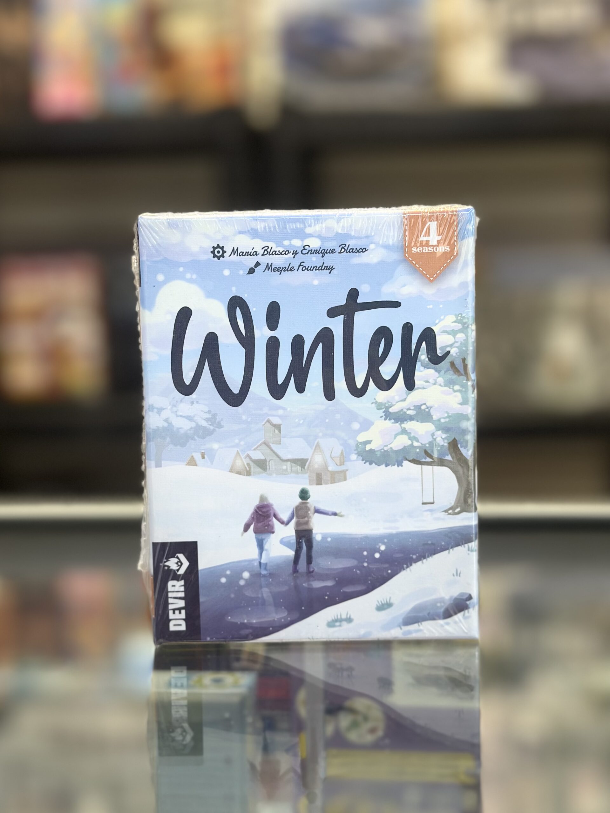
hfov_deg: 30.3
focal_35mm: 48
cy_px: 406
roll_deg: +0.7
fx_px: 1128
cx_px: 305
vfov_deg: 39.7
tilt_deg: -4.6
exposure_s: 1/60
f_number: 1.78
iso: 125
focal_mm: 6.86
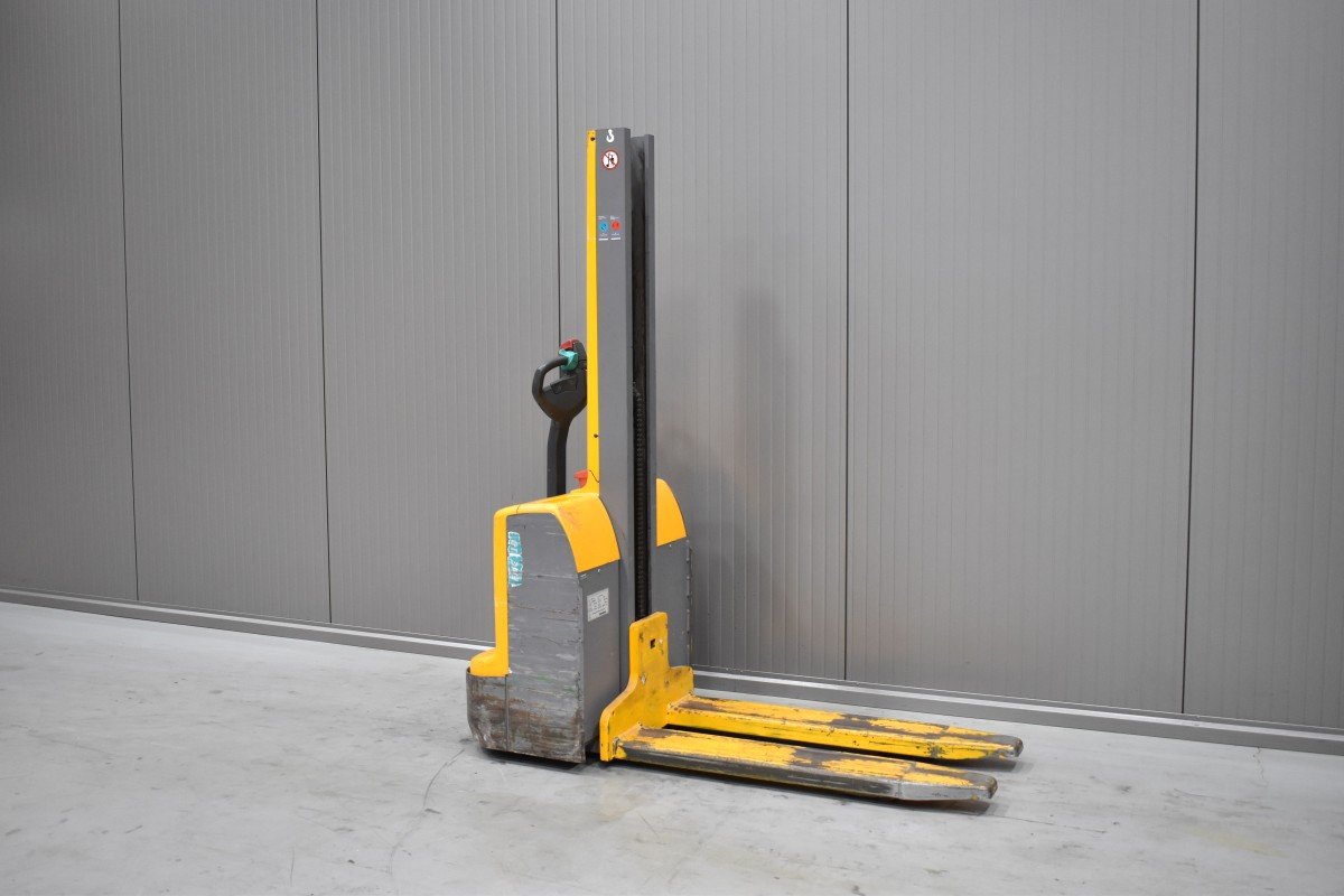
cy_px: 448
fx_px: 1288
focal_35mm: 34
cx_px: 672
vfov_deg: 38.4
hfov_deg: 55.1
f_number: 4.5
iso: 1250
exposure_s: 1/60
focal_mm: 23
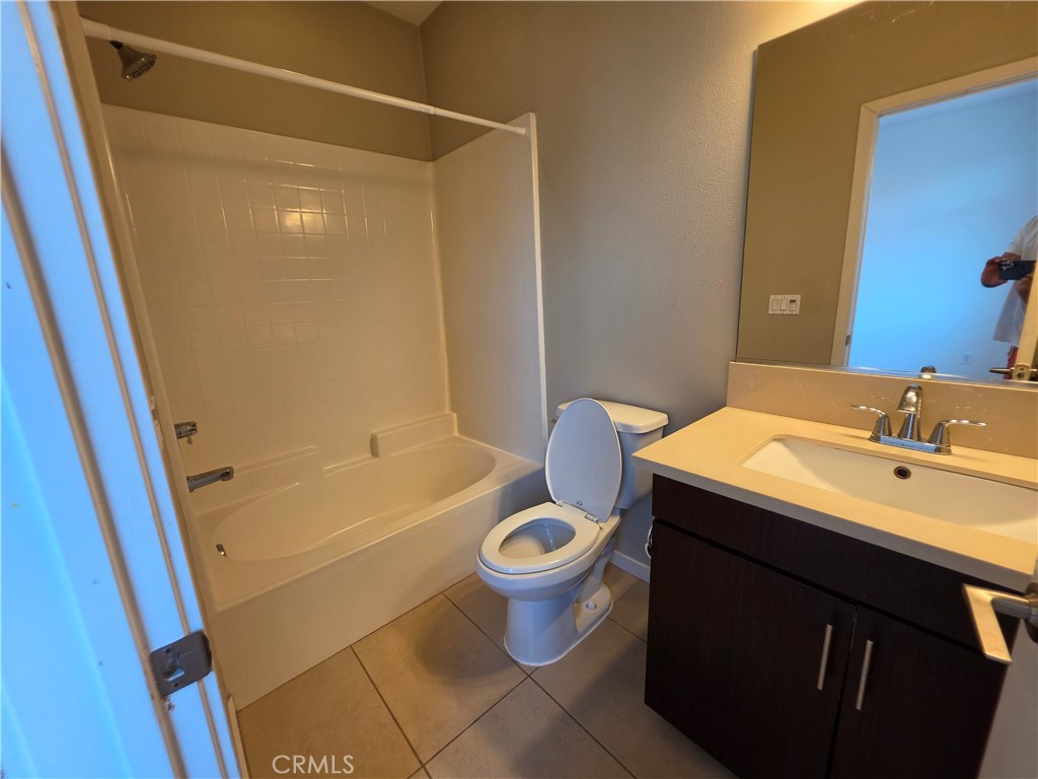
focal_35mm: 13
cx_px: 519
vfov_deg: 89.9
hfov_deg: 106.2
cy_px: 390
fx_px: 390
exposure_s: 1/120
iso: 125
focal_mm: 2.2
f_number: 1.9
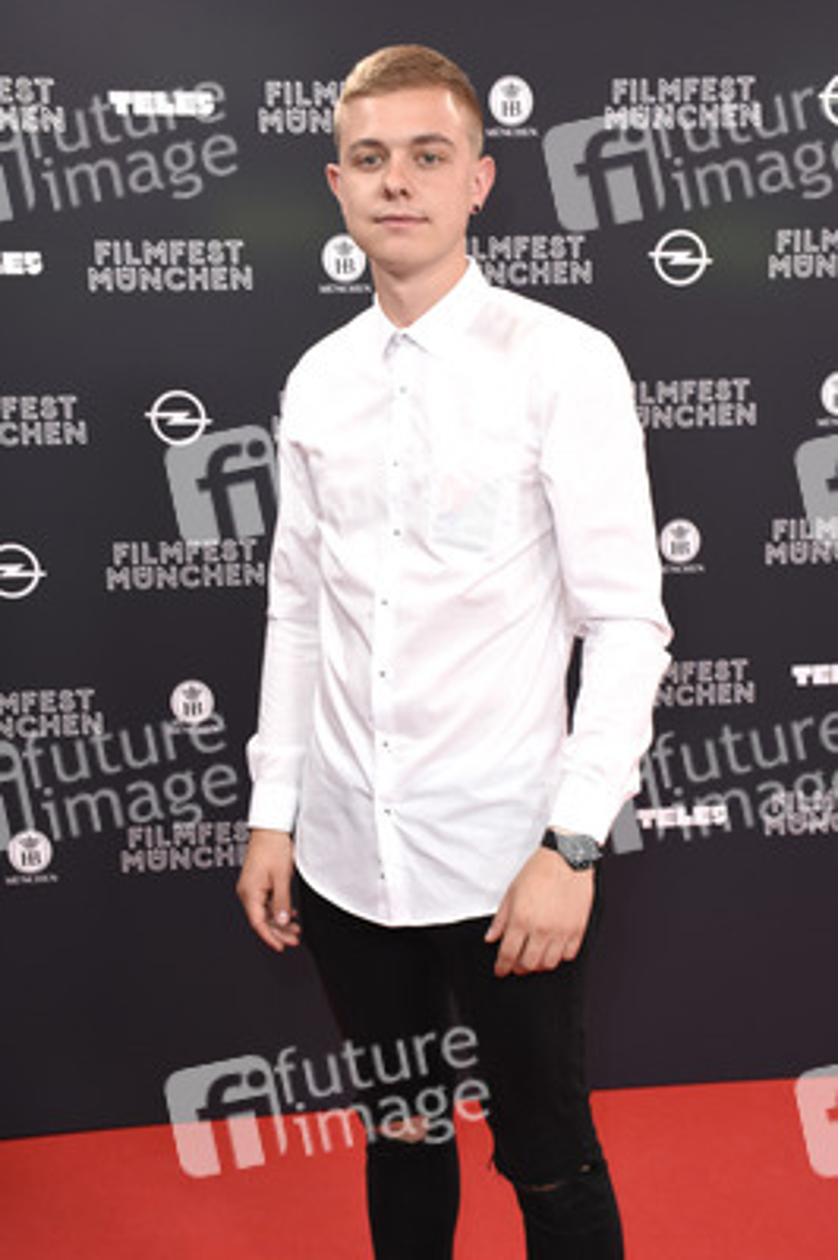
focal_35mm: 48
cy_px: 630
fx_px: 1679
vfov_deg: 41.1
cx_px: 419
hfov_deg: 28.0
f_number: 6.3
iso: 400
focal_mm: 32
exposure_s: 1/60
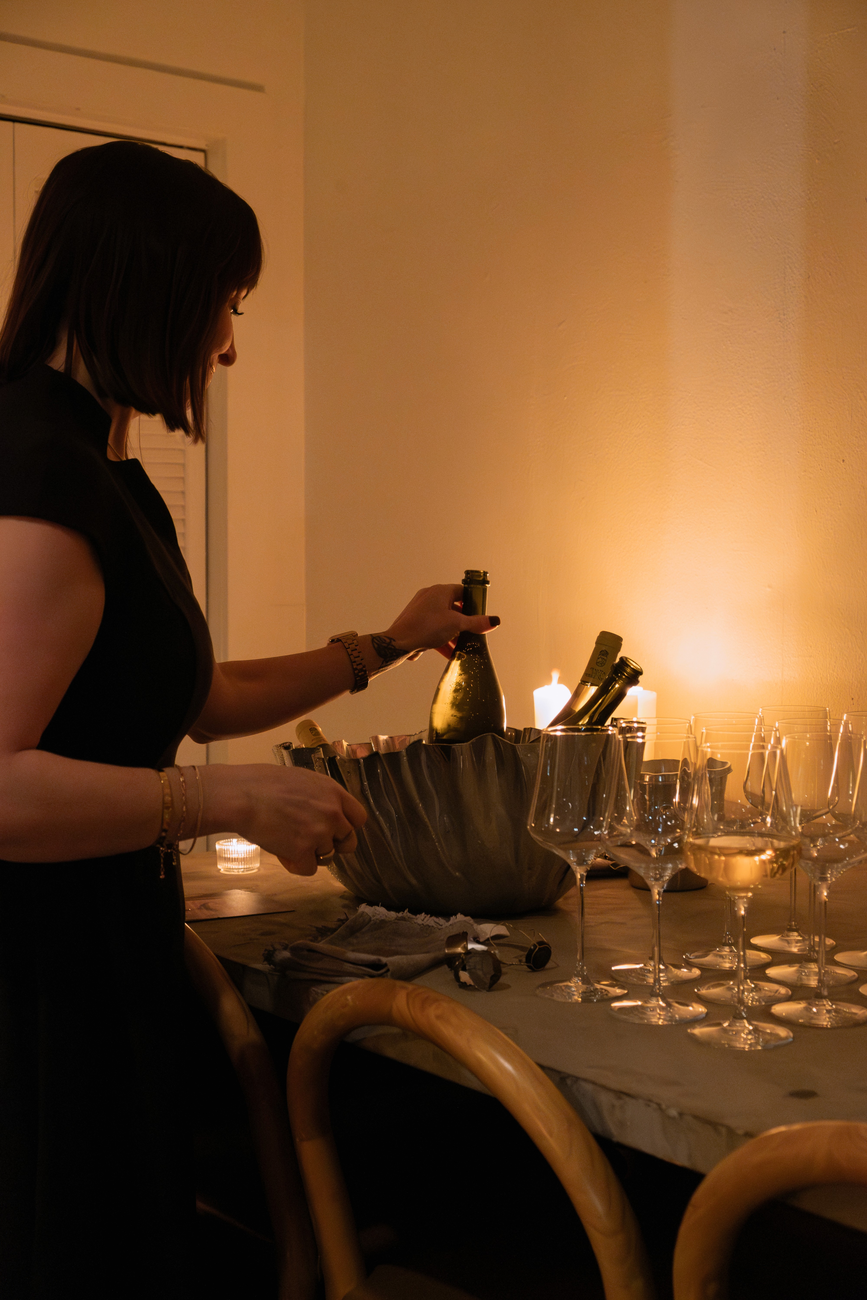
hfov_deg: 28.6
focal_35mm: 47
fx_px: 1698
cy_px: 650
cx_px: 434
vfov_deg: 41.9
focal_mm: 31.5
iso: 12800
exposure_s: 1/60
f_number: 4.5
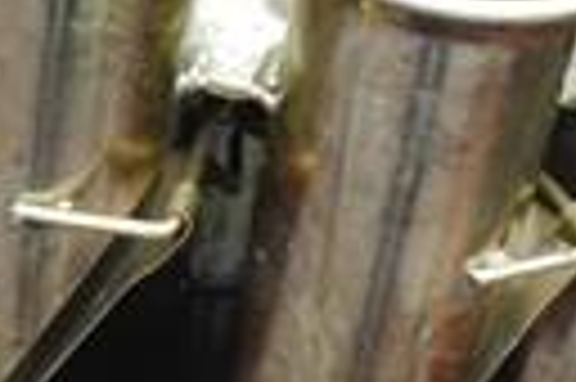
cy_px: 494
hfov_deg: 13.1
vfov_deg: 8.6
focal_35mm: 156
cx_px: 70
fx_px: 2493
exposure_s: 1/60
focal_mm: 15
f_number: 3.5
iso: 250
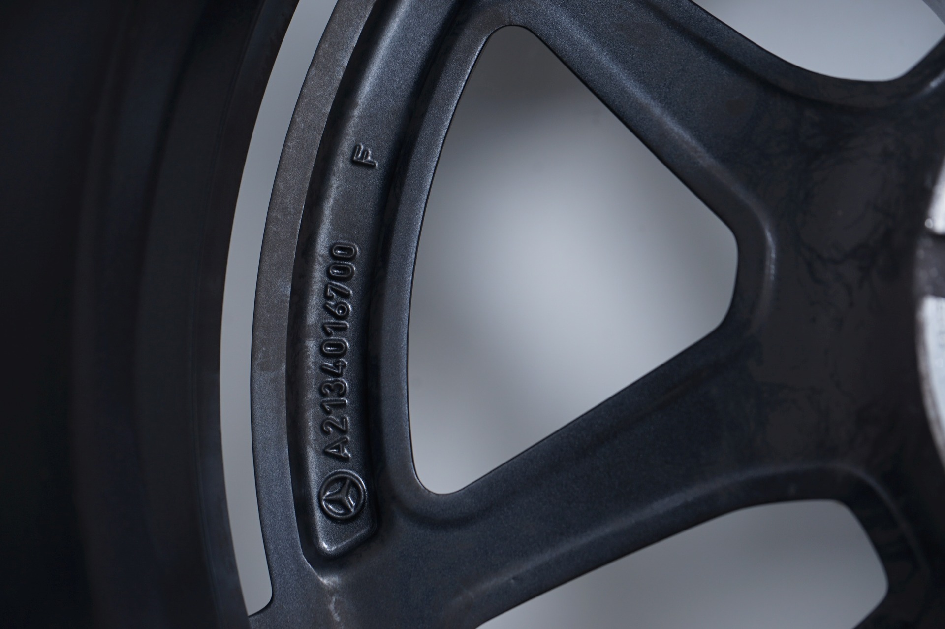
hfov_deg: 38.2
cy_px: 314
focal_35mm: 52
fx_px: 1364
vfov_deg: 26.0
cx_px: 472
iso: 250
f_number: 7.1
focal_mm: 52
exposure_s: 1/100
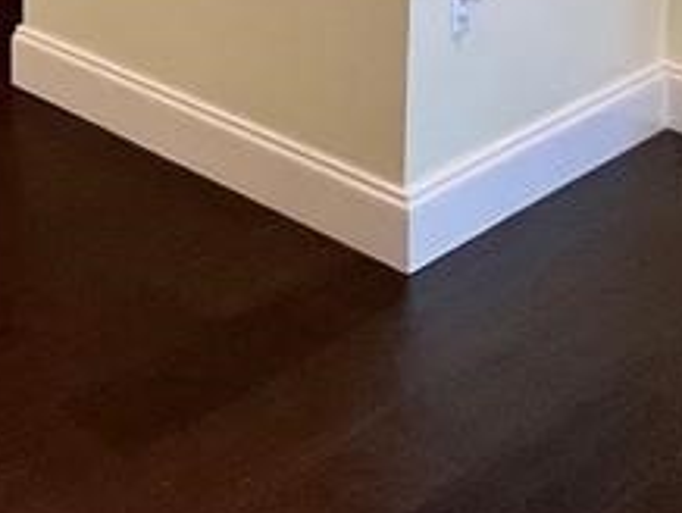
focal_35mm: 61
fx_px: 1203
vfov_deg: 18.2
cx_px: -501
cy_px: -444
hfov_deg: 21.9
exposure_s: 1/60
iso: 320
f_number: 1.8
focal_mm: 1.57
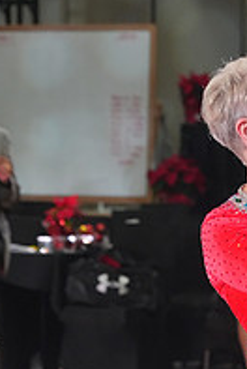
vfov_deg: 6.1
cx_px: 351
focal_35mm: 335
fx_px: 3435
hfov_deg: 4.1
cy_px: 472
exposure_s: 1/200
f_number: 5.6
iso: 3200
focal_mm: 114
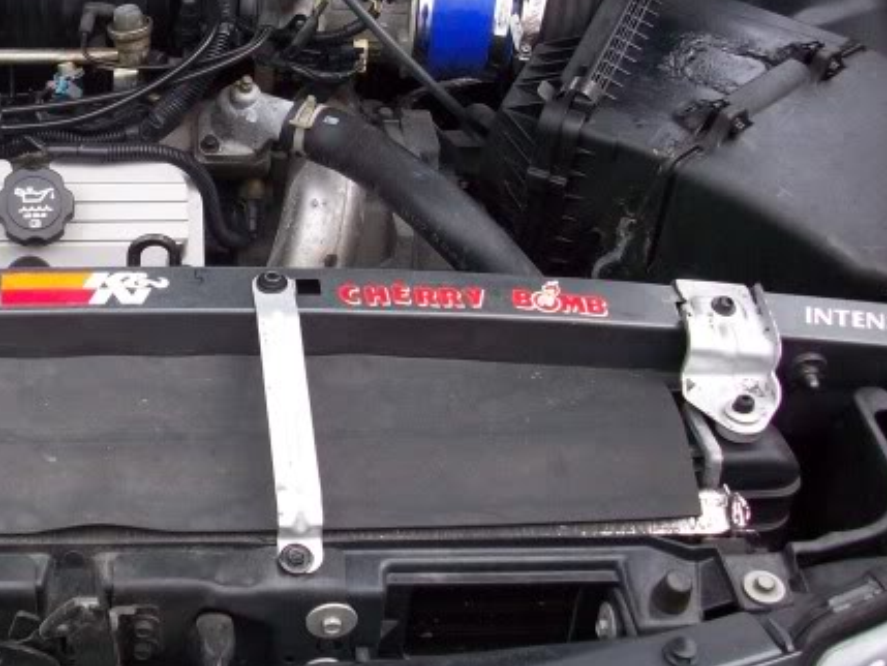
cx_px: 83
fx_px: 1769
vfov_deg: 21.2
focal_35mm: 69
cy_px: 205
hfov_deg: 27.1
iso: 80
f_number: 2.8
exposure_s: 1/207
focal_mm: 6.2
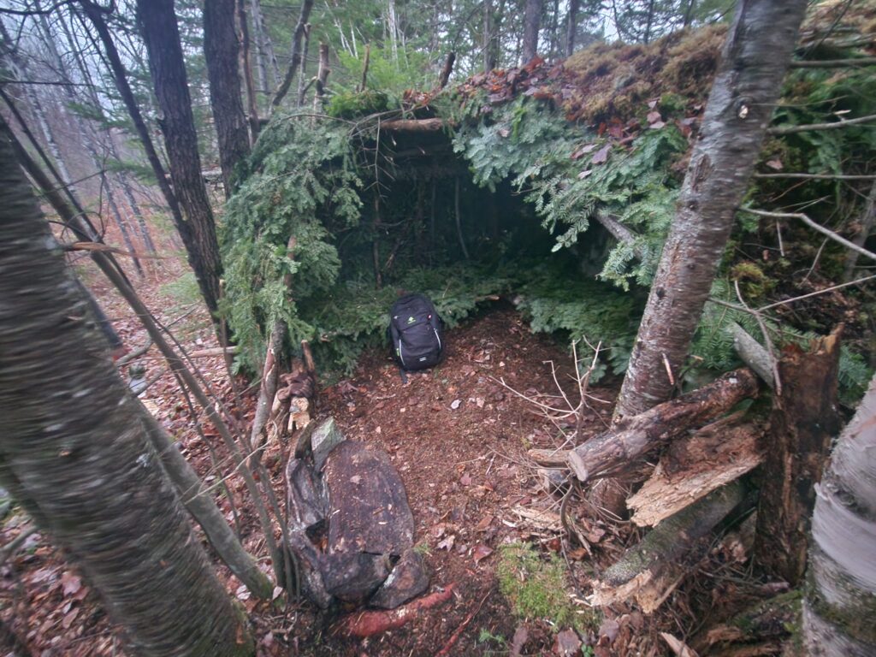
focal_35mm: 13
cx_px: 438
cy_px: 328
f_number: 2.2
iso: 2500
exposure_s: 1/10
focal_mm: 2.2
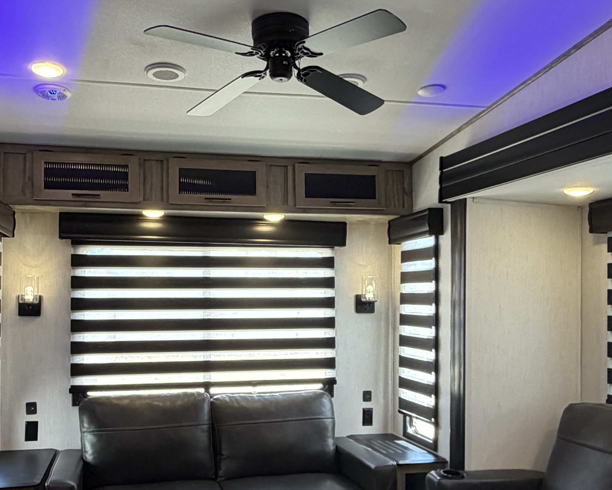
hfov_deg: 47.9
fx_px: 688
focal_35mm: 38
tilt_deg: +1.4
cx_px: 284
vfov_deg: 39.1
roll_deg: -0.1
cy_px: 281
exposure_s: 1/121
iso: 250
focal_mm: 2.22
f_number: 2.2
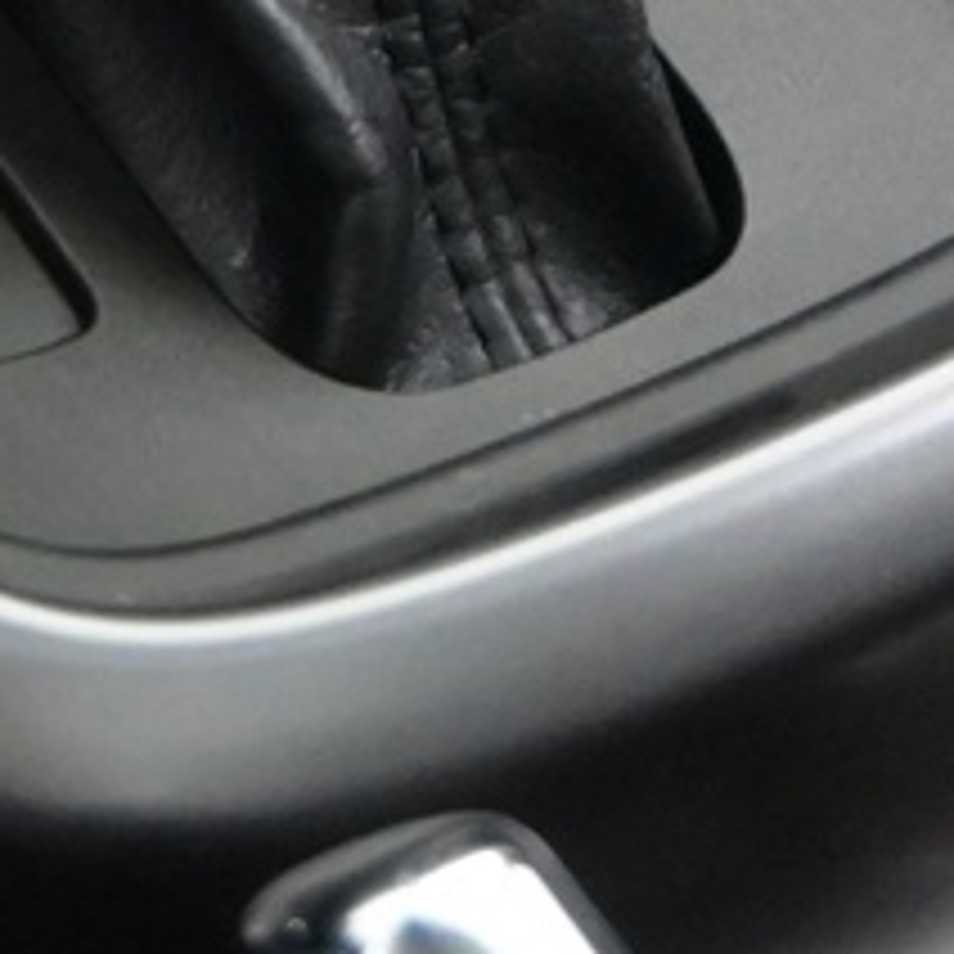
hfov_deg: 9.9
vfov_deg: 9.0
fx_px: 5457
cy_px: -1350
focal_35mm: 175
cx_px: -104
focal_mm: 18
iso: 4500
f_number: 3.5
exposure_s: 1/30
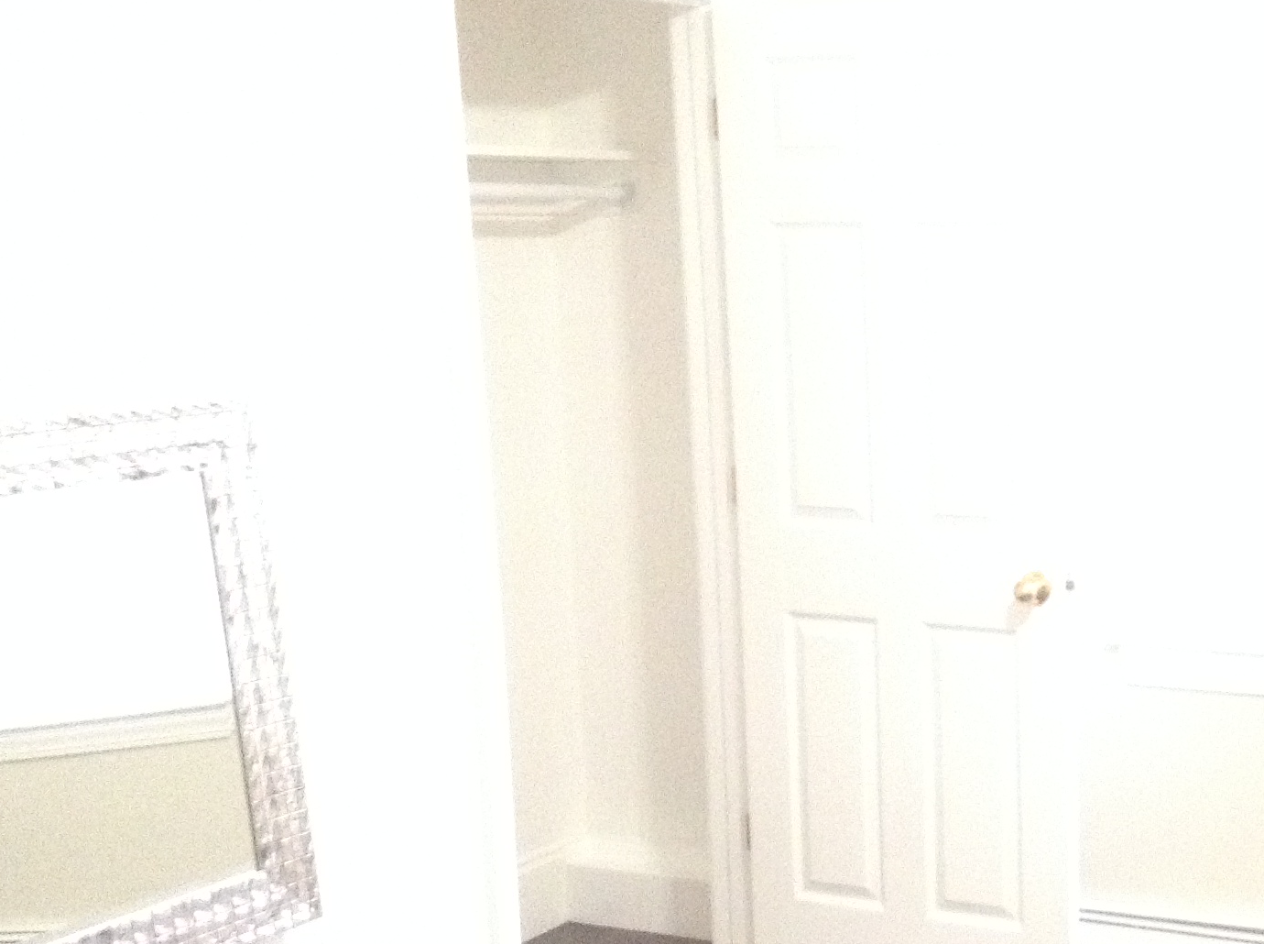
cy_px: 574
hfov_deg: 30.0
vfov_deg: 23.5
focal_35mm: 62
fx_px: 2260
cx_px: 1120
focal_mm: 3.3
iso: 250
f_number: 2.4
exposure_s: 1/17
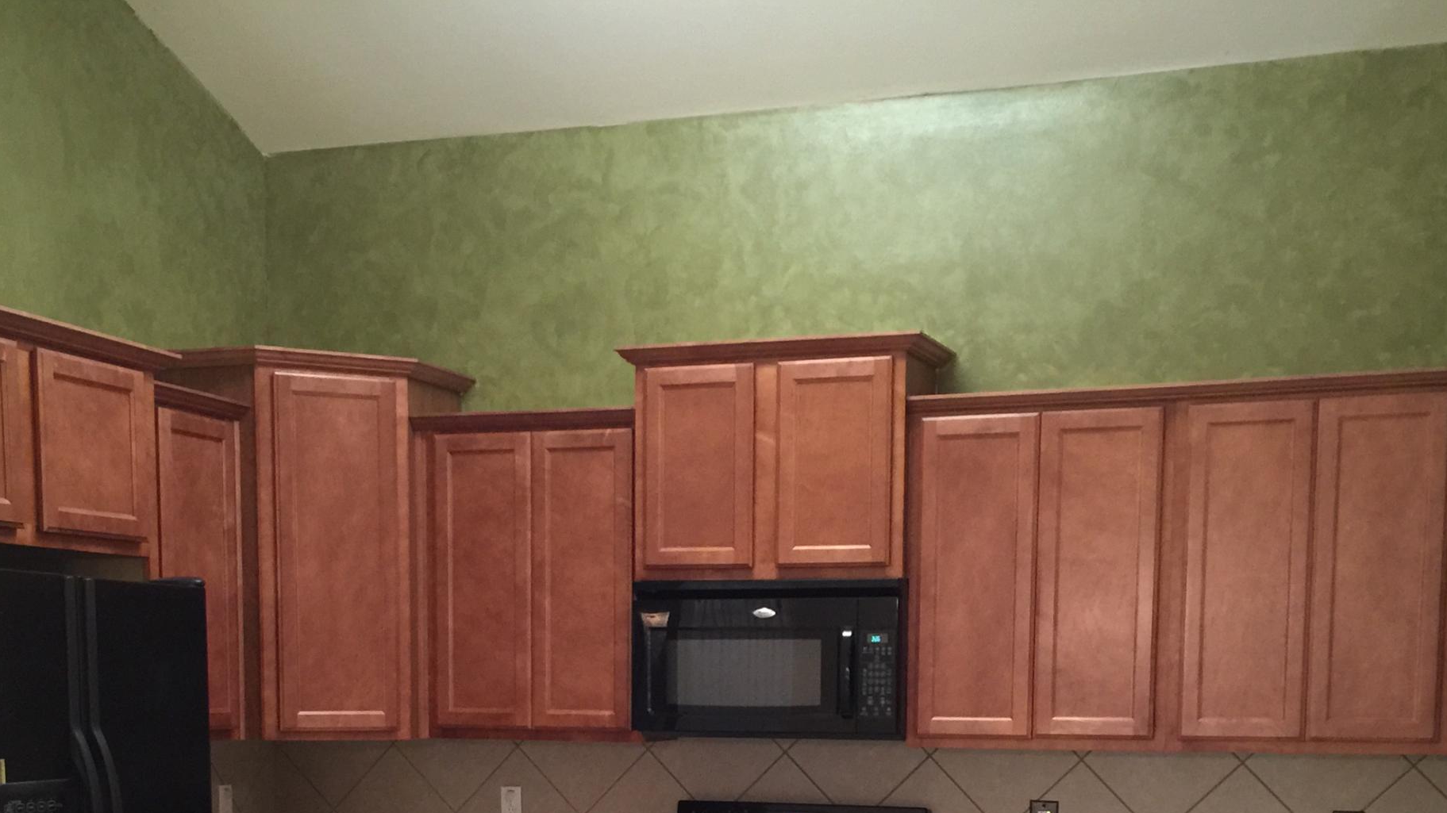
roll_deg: -0.8
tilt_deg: -6.6
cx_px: 665
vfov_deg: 21.8
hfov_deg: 39.8
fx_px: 1995
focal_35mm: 52
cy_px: 891
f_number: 2.2
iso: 100
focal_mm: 4.15
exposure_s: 1/8
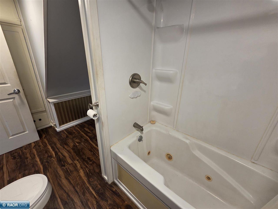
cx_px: 139
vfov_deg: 89.9
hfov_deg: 106.2
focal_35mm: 13
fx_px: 104
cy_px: 104
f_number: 2.2
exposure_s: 1/60
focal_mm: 2.2
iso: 250
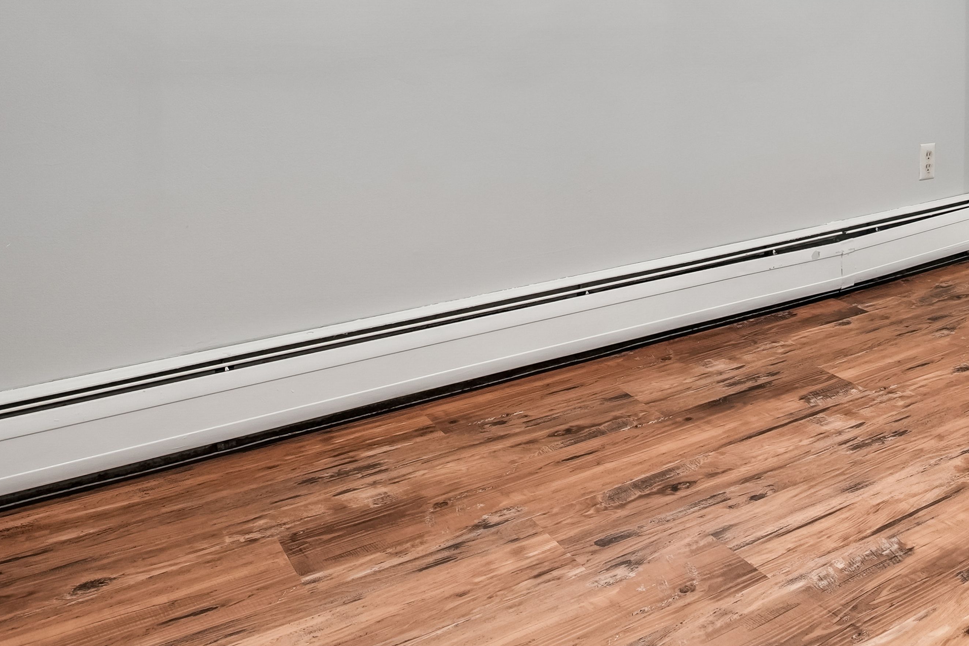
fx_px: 996
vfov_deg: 31.7
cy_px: -68
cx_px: 866
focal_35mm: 37
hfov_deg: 46.9
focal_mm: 14
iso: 250
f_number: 8
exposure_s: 1/13
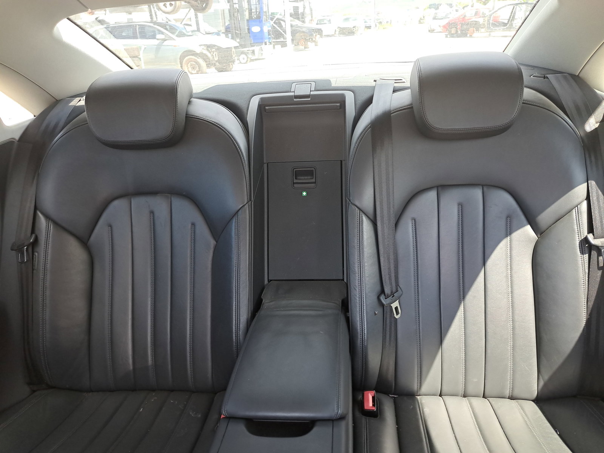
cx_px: 302
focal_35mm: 24
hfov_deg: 71.6
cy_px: 226
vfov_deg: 56.8
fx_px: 419
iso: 69
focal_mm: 5.23
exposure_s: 1/50
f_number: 1.8
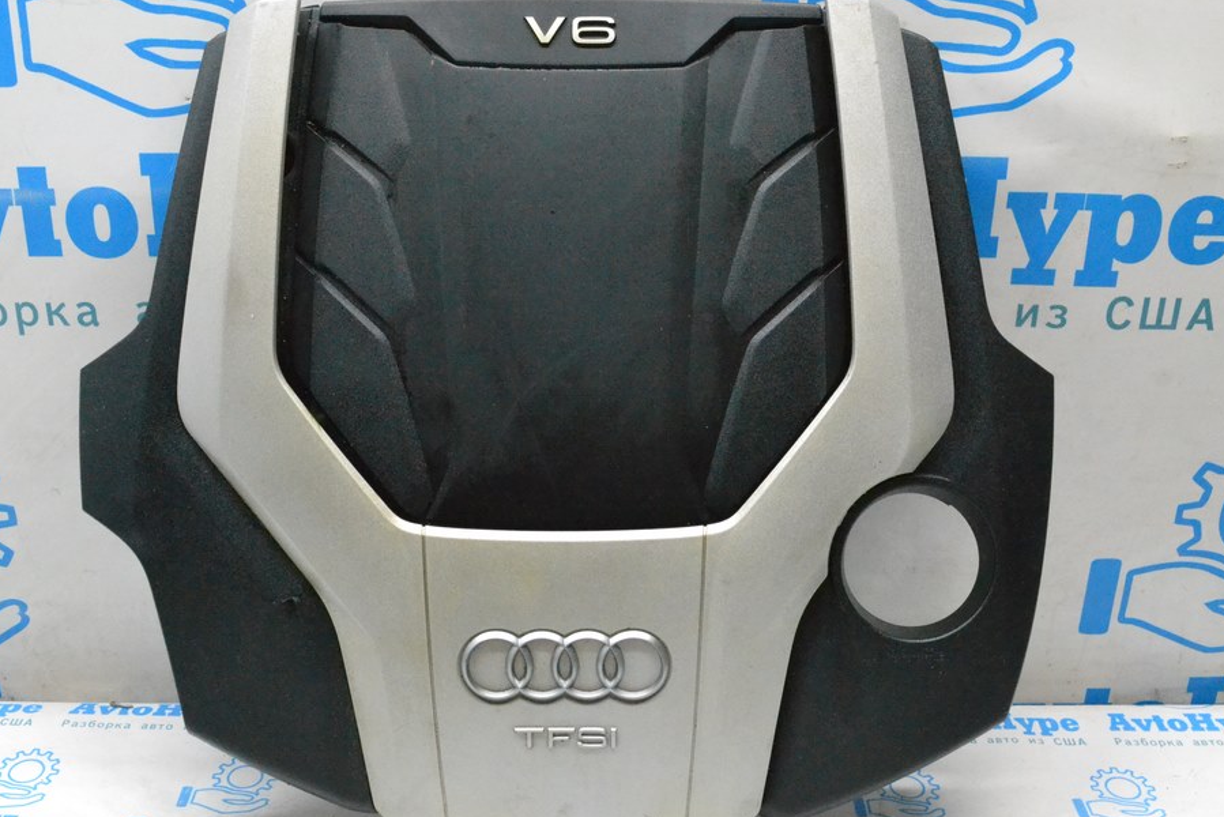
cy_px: 416
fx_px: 1394
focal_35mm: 41
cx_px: 599
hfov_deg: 47.4
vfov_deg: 32.7
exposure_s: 1/125
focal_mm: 24
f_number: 10
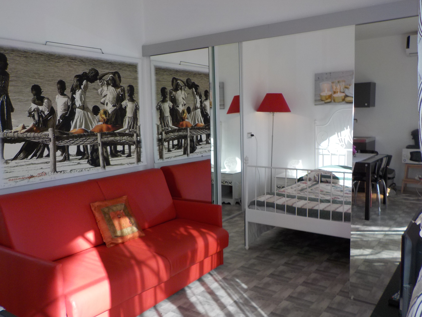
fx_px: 366
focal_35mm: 30
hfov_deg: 60.0
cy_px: 158
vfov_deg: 46.8
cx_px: 211
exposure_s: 1/400
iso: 125
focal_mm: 4.1
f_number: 3.3
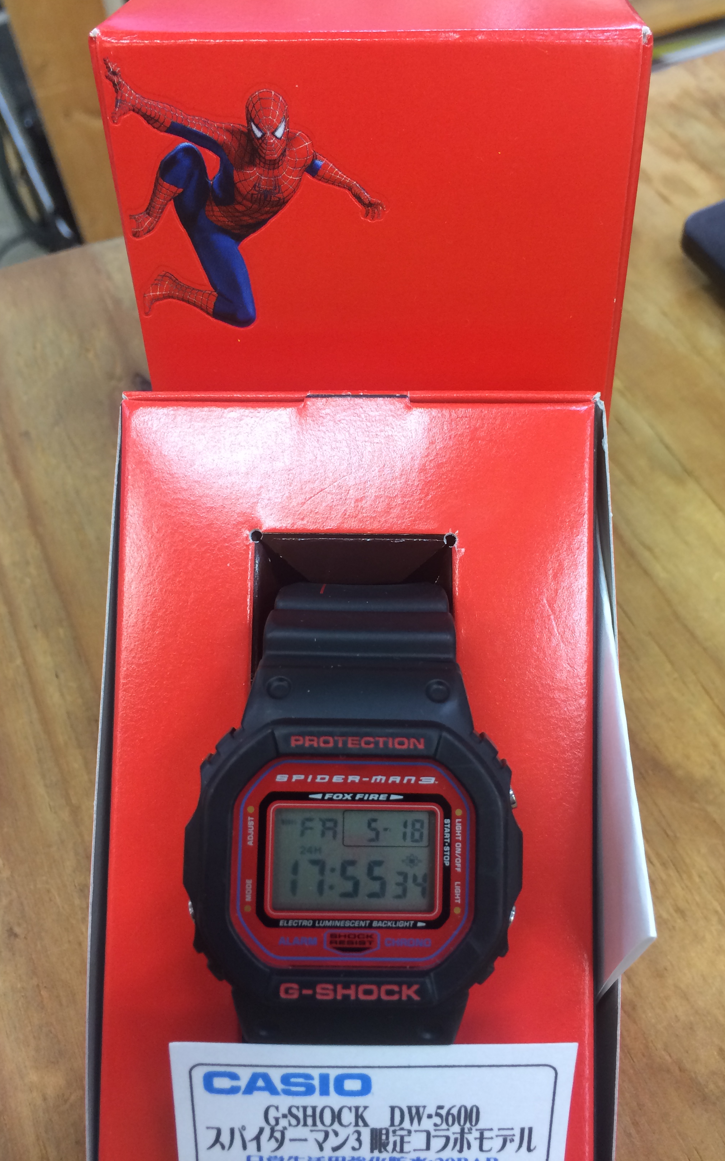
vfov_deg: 61.2
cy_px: 581
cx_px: 411
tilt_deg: -57.8
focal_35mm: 31
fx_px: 980
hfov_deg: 40.5
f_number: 2.2
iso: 100
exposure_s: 1/33
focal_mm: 4.15
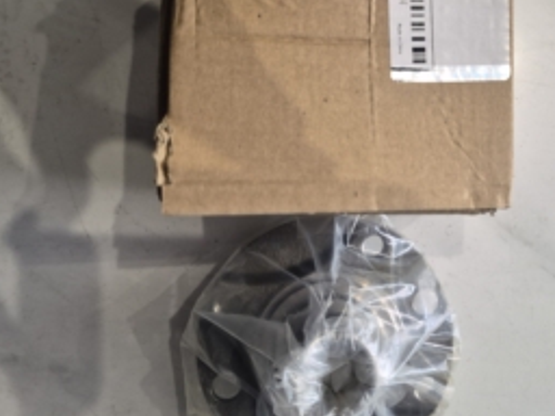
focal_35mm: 36
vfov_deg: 39.5
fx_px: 577
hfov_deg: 49.9
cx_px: 392
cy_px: 169
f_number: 1.8
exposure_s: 1/100
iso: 500
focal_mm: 5.4
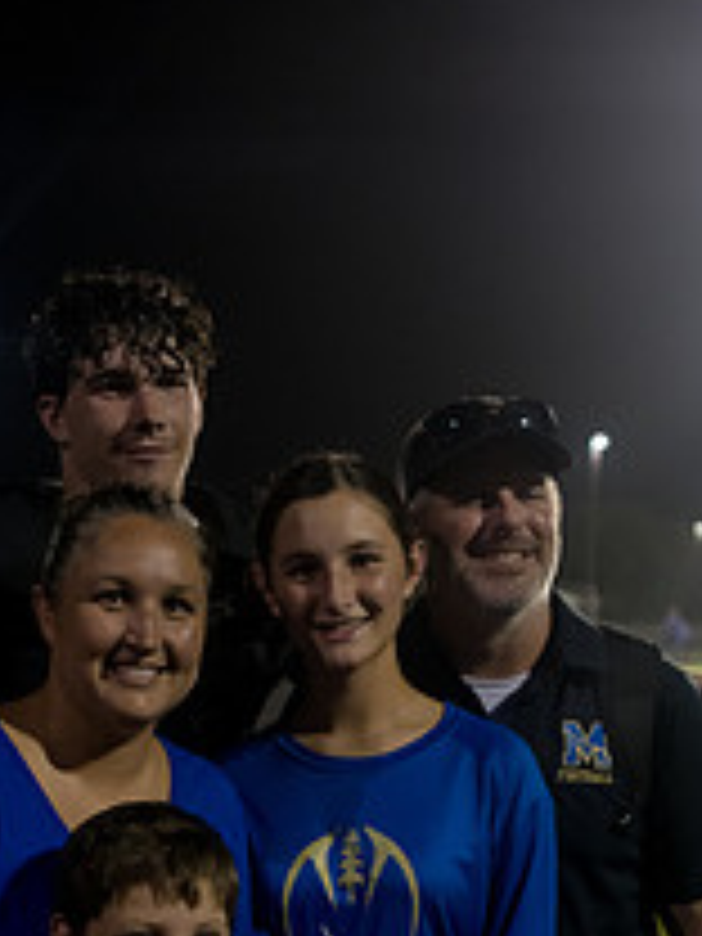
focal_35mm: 77
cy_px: 945
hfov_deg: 19.1
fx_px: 2082
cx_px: 270
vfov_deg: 24.2
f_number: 2.8
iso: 2000
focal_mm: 31
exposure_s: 1/160
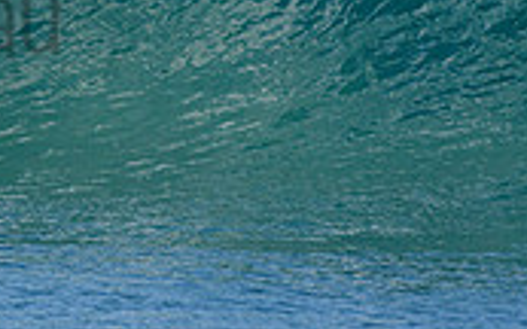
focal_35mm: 2557
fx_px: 36713
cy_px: -17
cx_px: -262
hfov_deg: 0.8
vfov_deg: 0.5
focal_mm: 500
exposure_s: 1/2000
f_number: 5.6
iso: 400
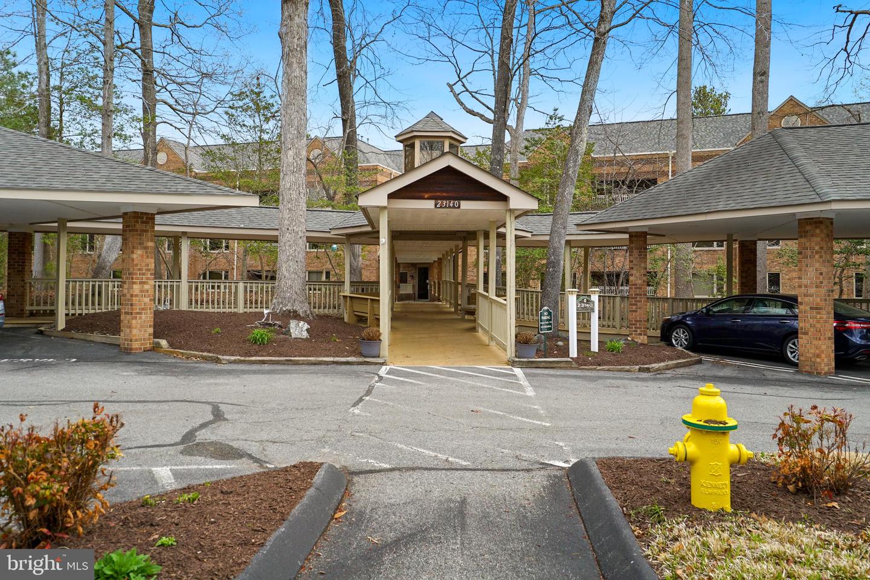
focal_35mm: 28
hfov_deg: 65.5
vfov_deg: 46.4
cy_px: 290
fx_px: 677
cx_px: 435
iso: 320
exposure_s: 1/80
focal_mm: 28
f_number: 8
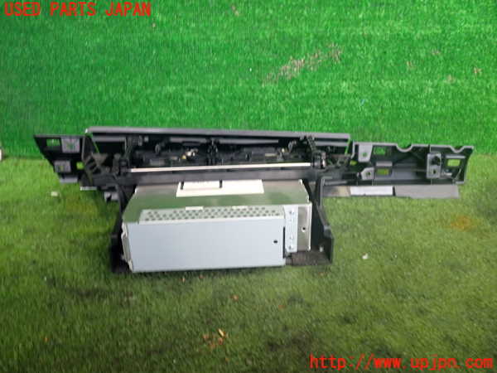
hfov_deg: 60.0
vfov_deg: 46.8
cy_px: 186
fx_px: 431
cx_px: 248
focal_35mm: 30
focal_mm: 5.4
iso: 250
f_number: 2.3
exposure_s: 1/30
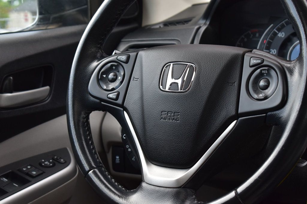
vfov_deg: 16.5
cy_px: 102
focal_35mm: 82
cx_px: 154
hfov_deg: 24.6
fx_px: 703
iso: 400
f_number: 8
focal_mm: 55
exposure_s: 1/80
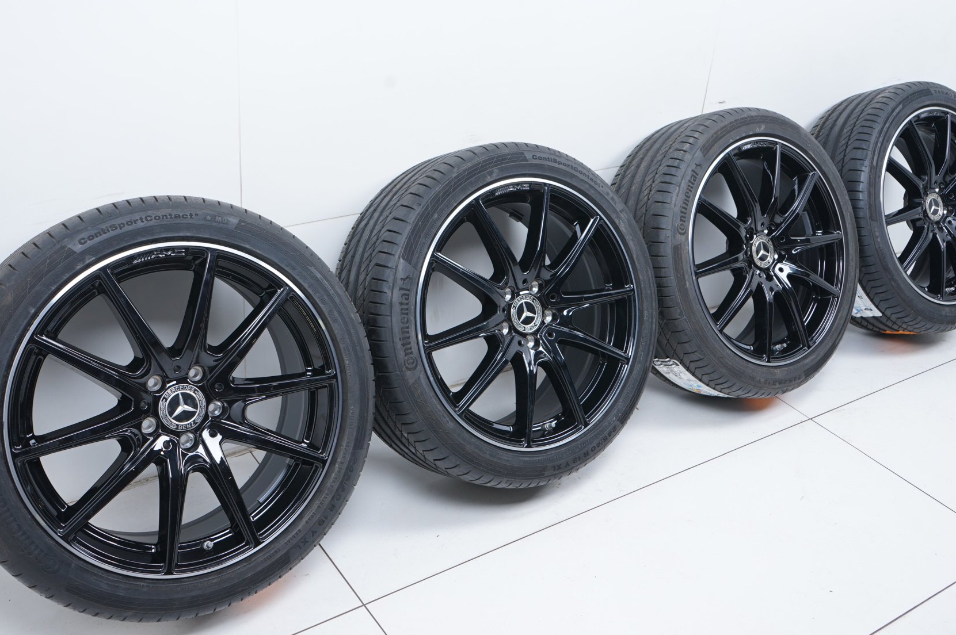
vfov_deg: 35.8
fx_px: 982
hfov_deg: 51.9
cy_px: 271
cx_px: 471
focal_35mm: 37
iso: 250
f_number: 7.1
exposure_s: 1/125
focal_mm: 32
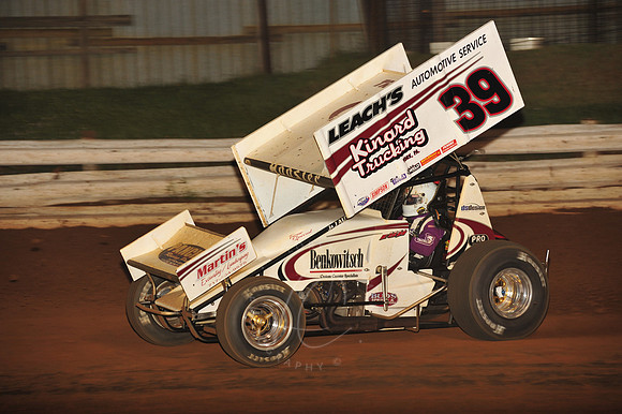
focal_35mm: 170
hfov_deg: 12.1
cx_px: 311
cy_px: 207
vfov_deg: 8.1
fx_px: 2935
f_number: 6.3
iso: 800
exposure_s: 1/320
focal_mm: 170
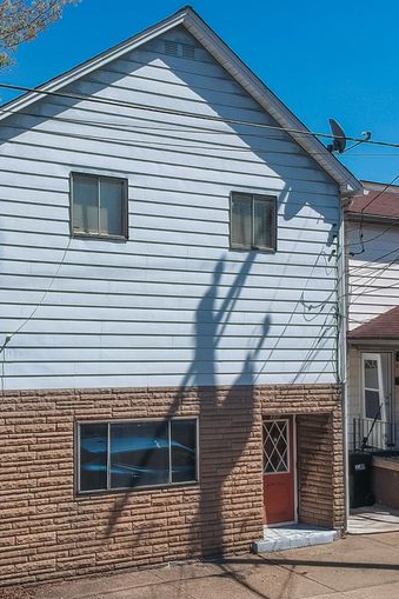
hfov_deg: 38.1
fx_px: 566
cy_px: 326
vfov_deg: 55.7
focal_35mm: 34
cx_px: 112
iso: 100
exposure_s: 1/1250
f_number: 2.6
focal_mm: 4.49
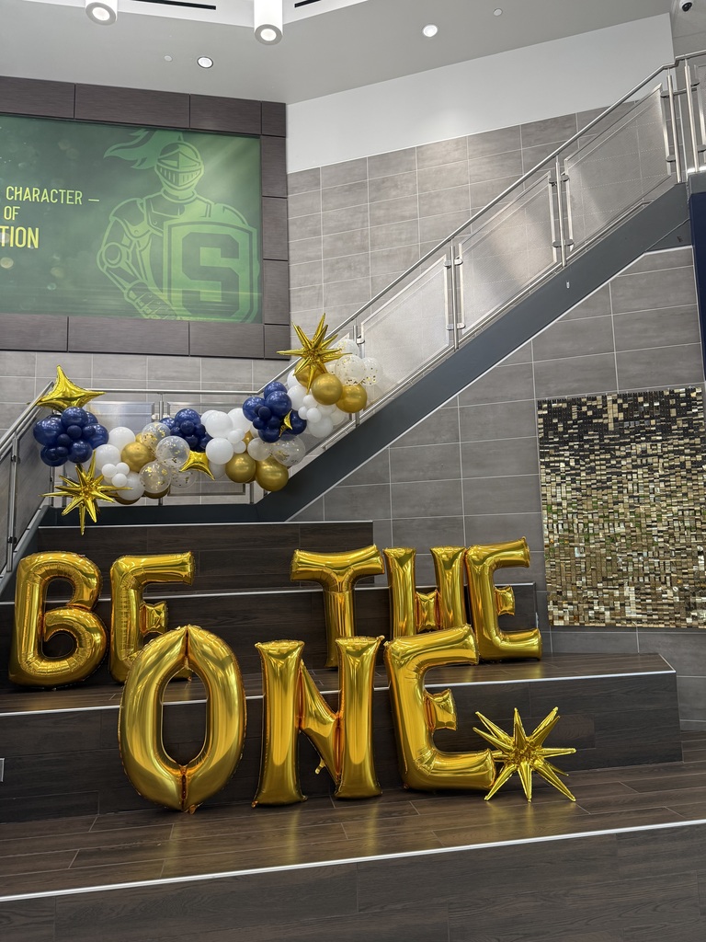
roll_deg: +1.1
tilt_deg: +7.5
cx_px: 353
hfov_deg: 56.8
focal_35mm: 24
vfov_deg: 71.6
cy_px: 471
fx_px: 653
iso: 125
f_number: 1.78
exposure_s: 1/100
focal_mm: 6.76
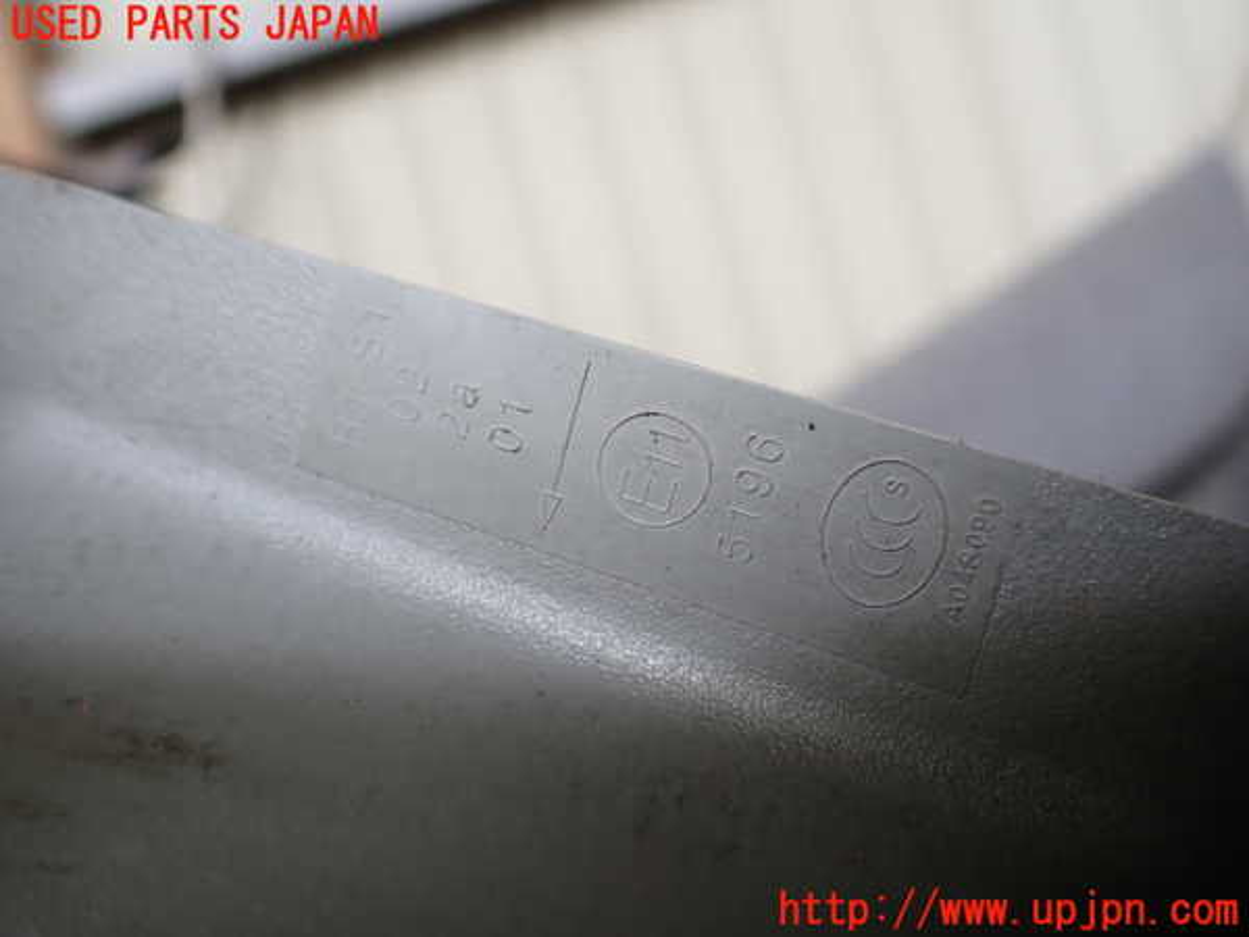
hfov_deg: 60.0
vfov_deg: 46.8
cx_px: 624
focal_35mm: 30
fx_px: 1082
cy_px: 468
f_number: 2.3
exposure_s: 1/160
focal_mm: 5.4
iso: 100
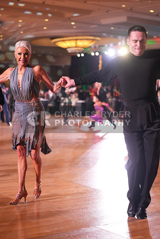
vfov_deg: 28.8
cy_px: 120
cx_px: 80
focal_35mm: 70
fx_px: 466
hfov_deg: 19.5
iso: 2000
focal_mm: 70
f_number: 2.8
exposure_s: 1/200
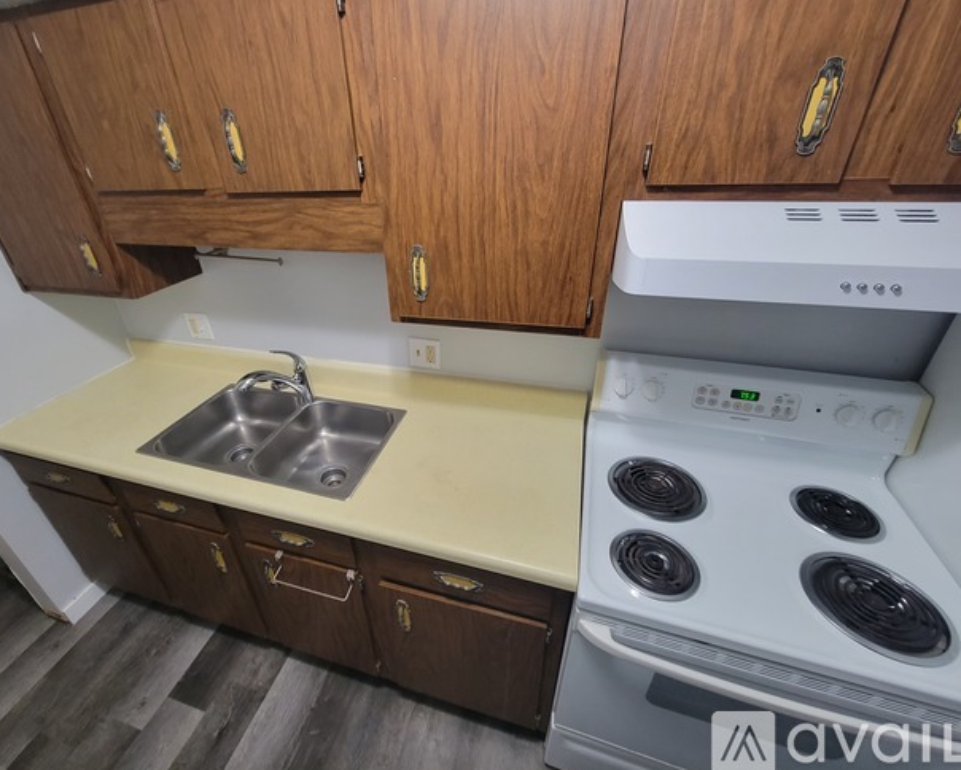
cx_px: 438
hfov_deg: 100.4
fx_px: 398
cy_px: 377
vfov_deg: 88.0
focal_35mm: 14
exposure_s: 1/40
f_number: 2.2
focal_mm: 2.2
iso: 320
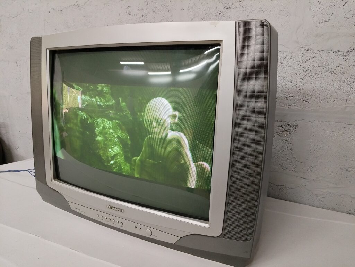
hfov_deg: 67.3
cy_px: 134
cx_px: 178
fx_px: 267
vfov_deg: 53.1
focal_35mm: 26
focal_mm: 4.25
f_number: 1.8
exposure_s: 1/16.7
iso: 404
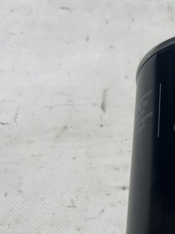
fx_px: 398
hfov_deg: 22.0
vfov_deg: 32.3
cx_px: 234
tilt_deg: -65.5
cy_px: 166
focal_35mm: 59
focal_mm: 5.7
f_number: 1.5
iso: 64
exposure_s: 1/100
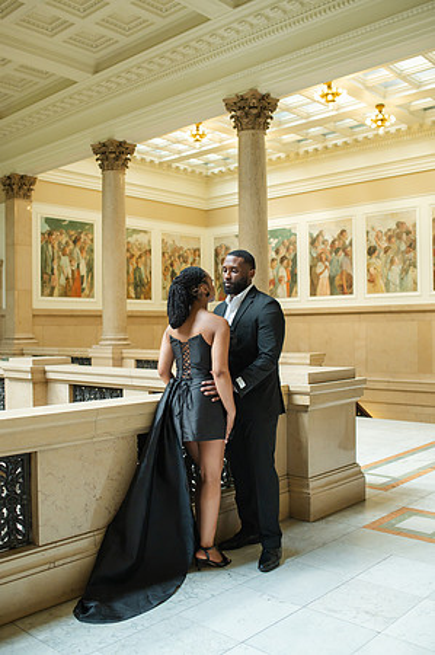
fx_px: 636
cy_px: 328
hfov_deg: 37.8
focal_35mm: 35
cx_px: 218
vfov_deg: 54.5
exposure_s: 1/250
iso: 1000
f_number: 3.5
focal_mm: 35
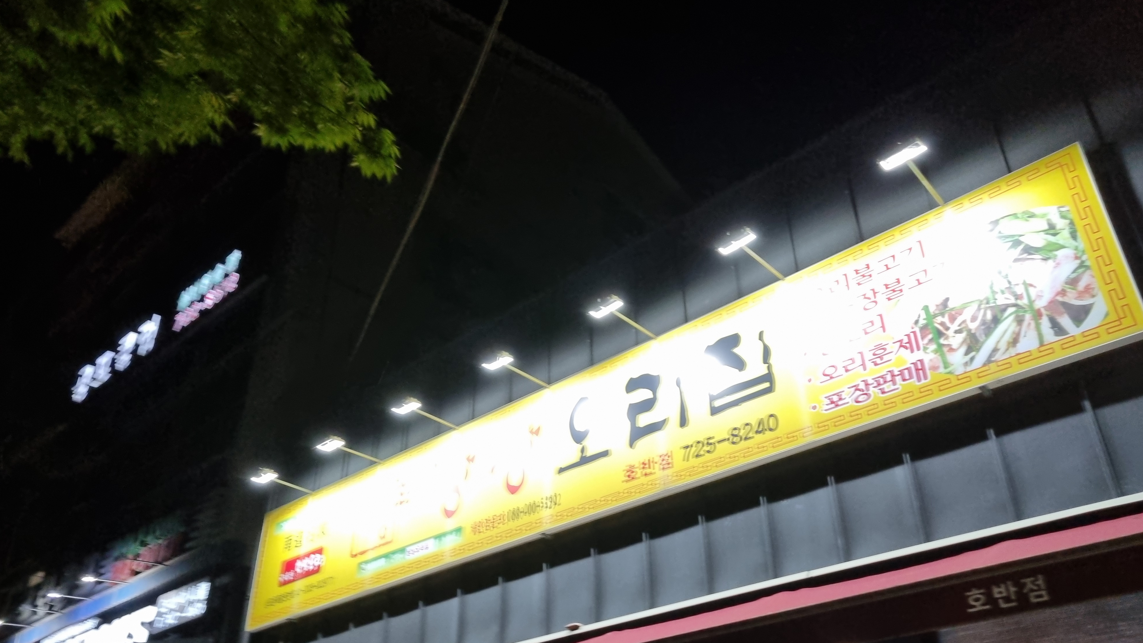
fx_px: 879
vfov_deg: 39.9
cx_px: 569
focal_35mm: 29
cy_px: 398
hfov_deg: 66.1
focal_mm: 5.4
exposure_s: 1/120
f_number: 1.8
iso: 250
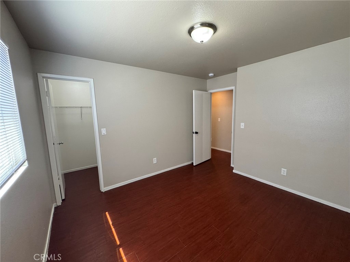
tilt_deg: -7.1
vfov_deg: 85.7
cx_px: 175
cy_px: 131
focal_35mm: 14
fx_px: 142
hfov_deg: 102.1
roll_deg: +2.4
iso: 200
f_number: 2.2
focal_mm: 2.22
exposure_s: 1/120
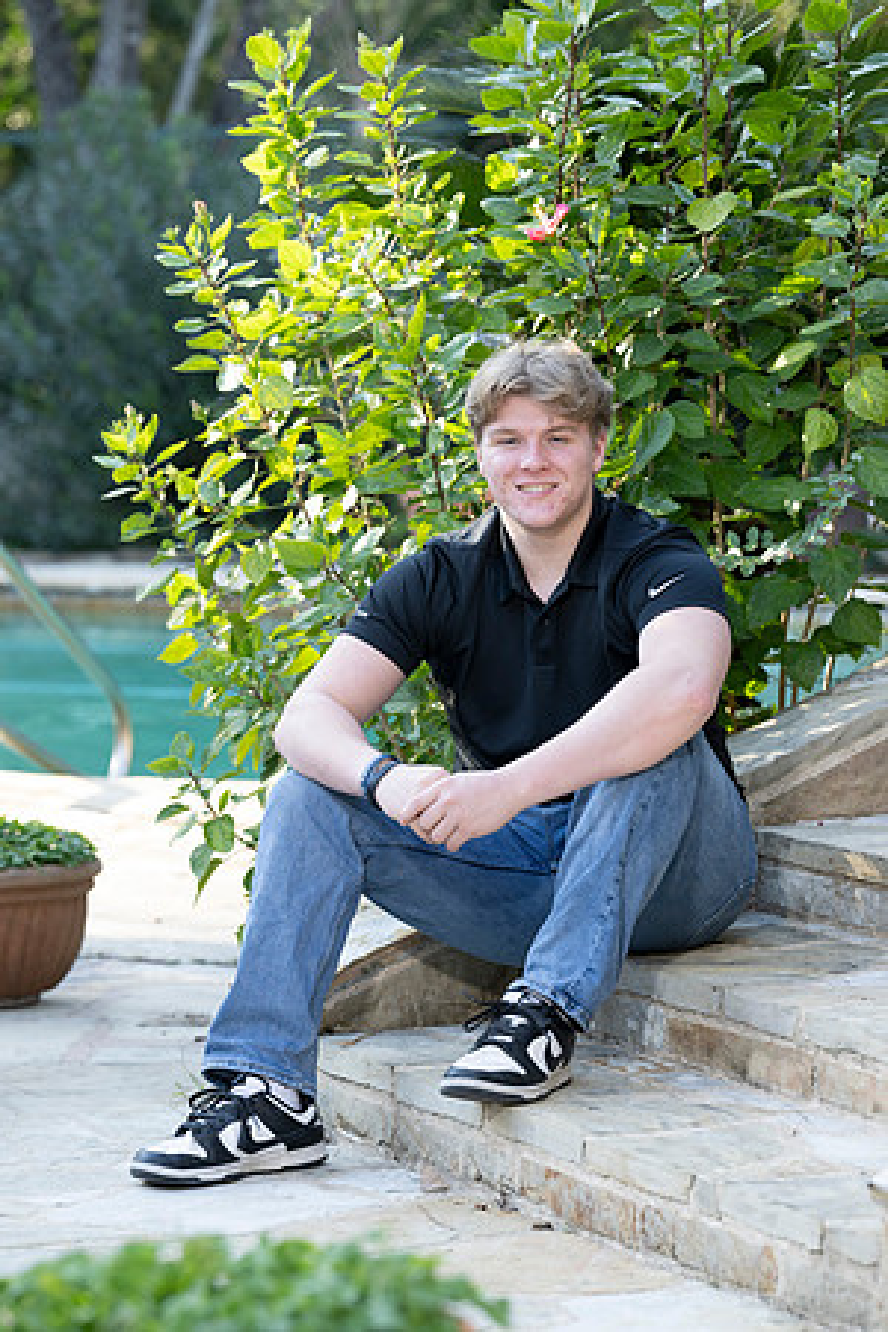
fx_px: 4810
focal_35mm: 130
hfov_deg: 10.5
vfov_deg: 15.8
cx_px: 444
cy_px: 666
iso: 400
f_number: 5
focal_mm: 130
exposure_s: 1/160
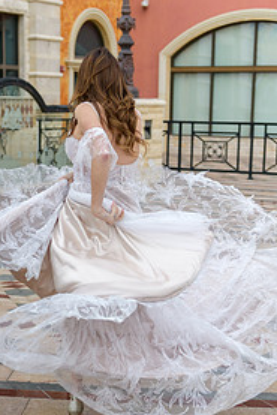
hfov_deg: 18.7
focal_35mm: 73
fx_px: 841
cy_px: 309
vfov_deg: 27.3
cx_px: 99
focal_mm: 45
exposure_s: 1/3200
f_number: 2.8
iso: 400
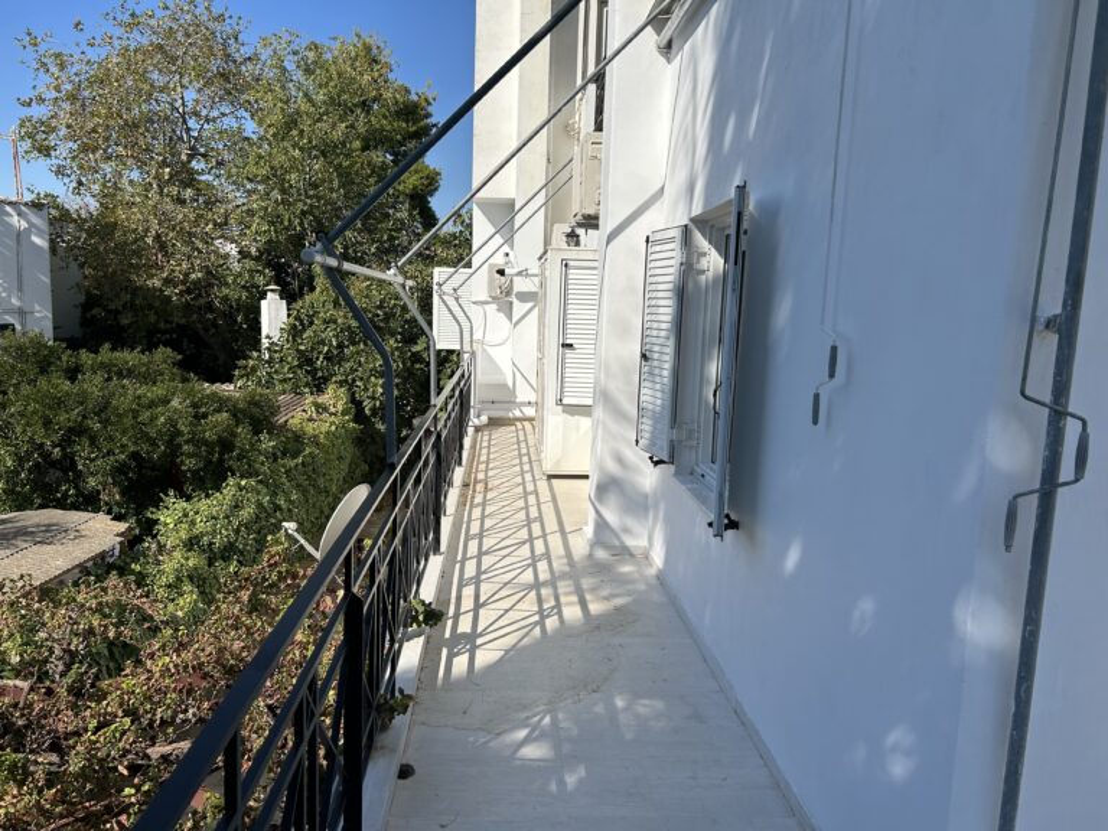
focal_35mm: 26
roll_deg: -1.9
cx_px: 554
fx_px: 832
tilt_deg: -6.7
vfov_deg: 53.1
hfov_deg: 67.3
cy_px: 416
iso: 50
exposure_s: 1/5882
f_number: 1.5
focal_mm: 5.7
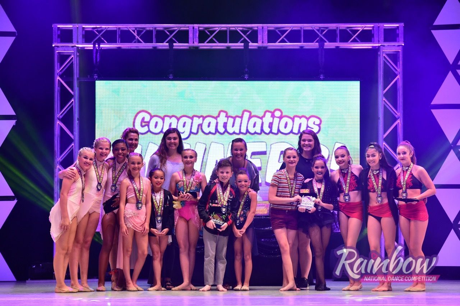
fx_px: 1430
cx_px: 230
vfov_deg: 12.2
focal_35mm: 112
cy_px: 153
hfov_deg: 18.3
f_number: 4
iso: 4000
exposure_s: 1/640
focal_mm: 112
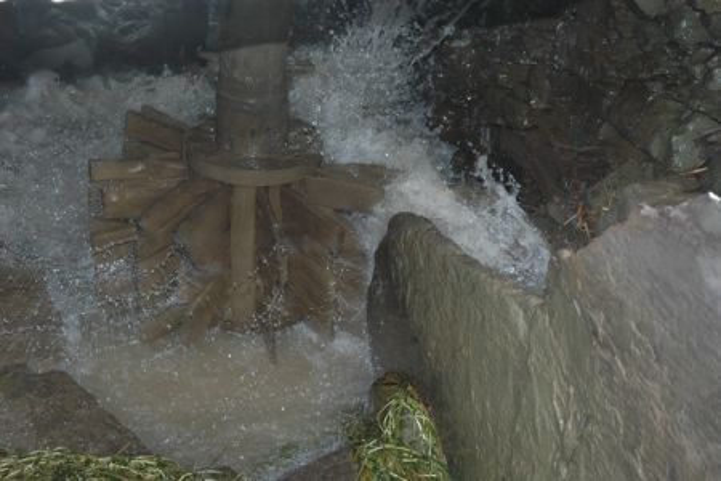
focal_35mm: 69
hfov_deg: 29.2
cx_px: 360
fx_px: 1382
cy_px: 240
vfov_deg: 19.7
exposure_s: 1/60
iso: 400
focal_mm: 46
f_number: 4.5
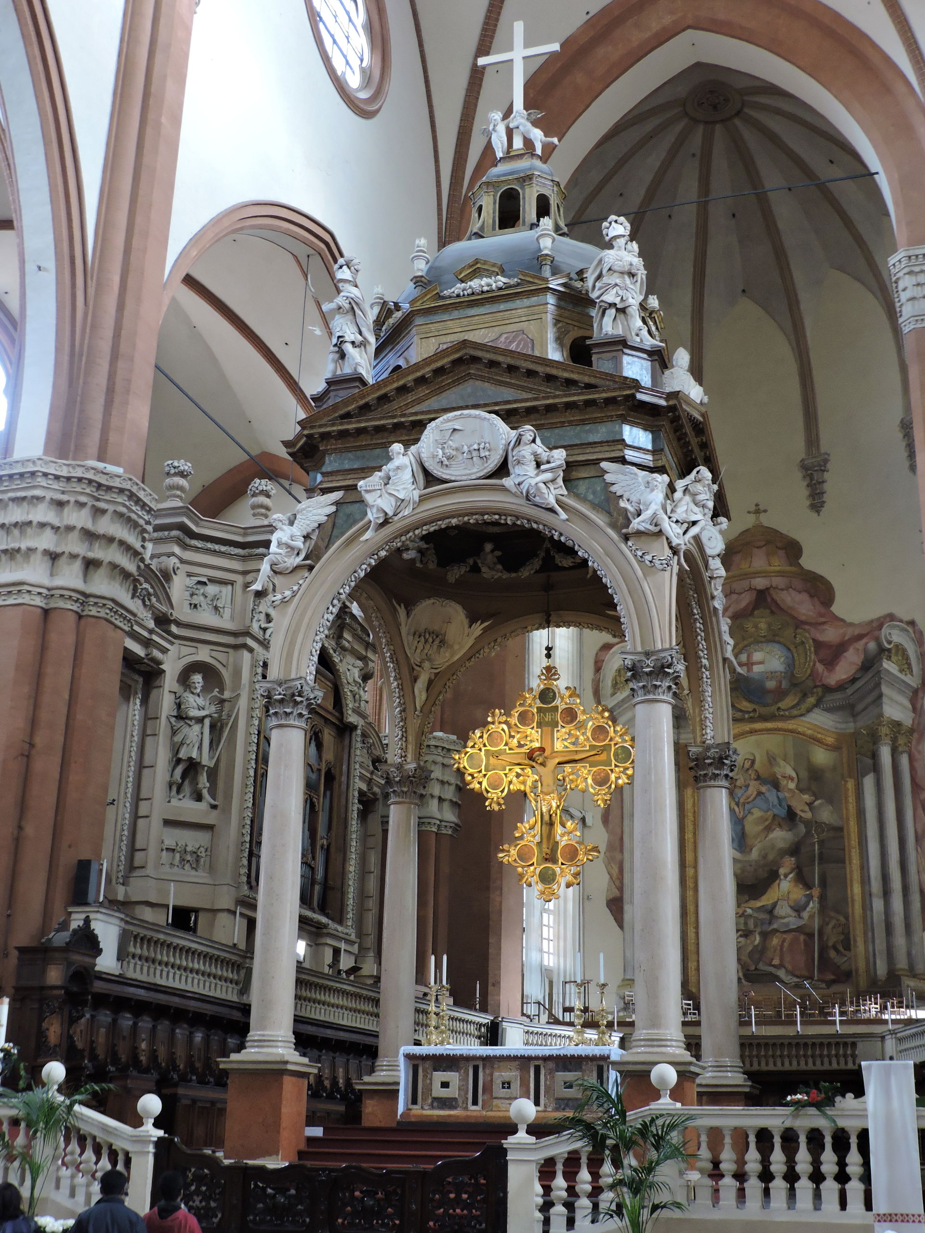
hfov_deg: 33.6
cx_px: 462
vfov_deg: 43.9
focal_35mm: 43
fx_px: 1532
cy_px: 616
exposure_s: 1/13
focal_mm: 7.7
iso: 500
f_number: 3.4
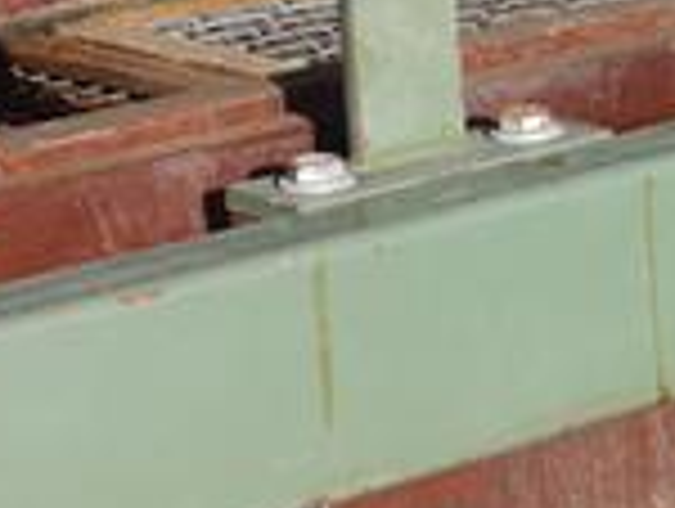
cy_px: 243
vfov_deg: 7.0
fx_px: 4160
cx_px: 1303
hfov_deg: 8.8
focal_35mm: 213
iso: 160
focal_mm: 25
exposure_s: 1/200
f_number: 7.1
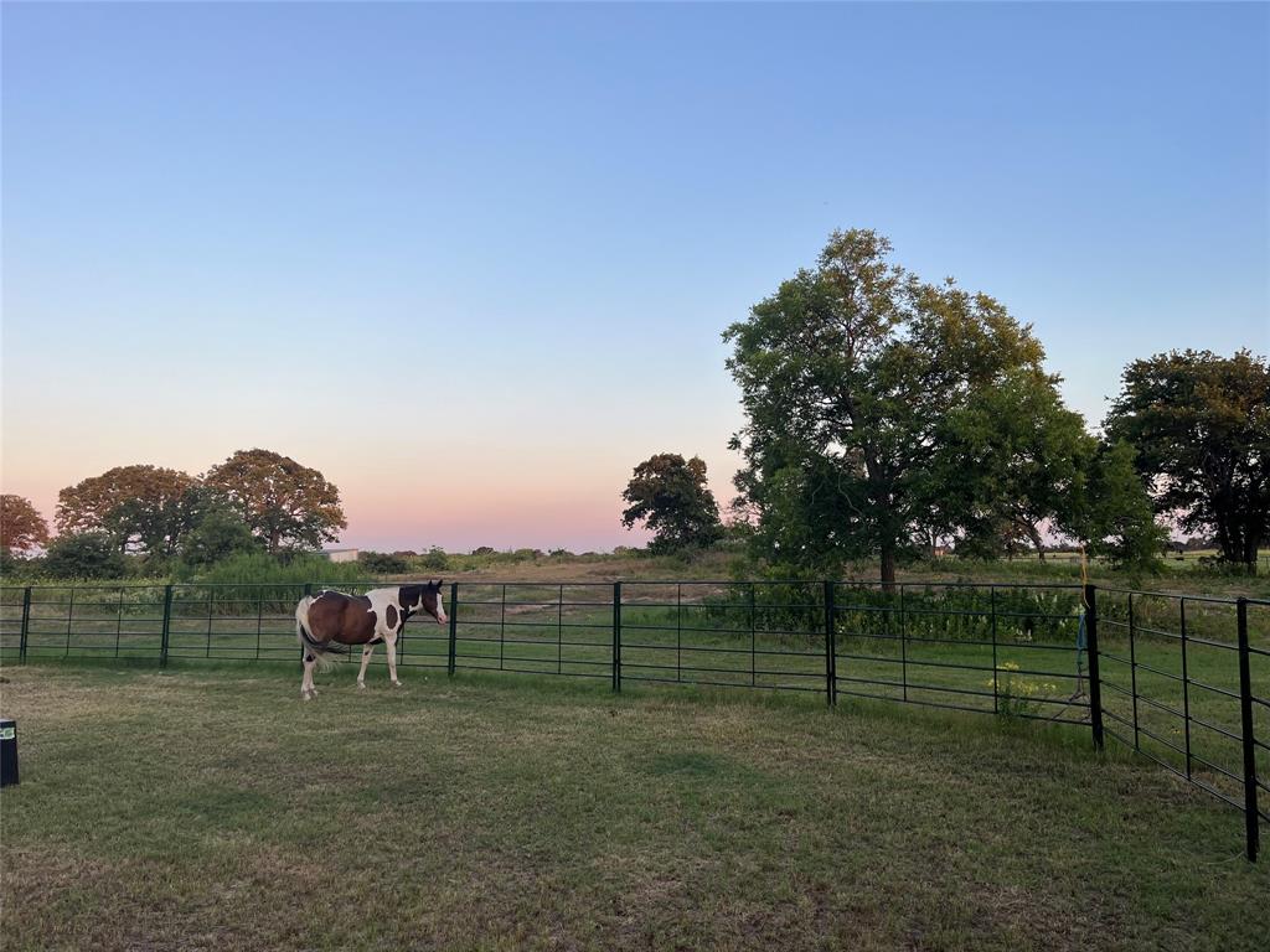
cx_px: 635
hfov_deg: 67.3
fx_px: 954
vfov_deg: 53.1
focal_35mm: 26
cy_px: 476
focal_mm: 5.1
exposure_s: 1/432
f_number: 1.6
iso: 50
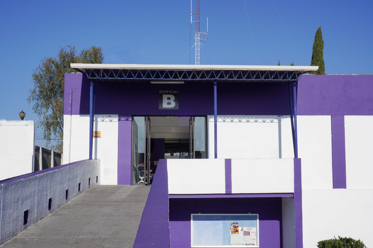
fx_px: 575
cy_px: 124
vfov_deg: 24.4
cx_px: 186
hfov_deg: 35.9
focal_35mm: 56
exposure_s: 1/125
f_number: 18
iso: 100
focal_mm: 37
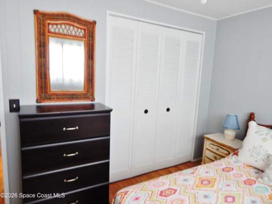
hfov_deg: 76.4
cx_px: 136
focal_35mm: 22
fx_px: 173
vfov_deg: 61.0
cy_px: 102
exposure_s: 1/30
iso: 220
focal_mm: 4
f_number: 3
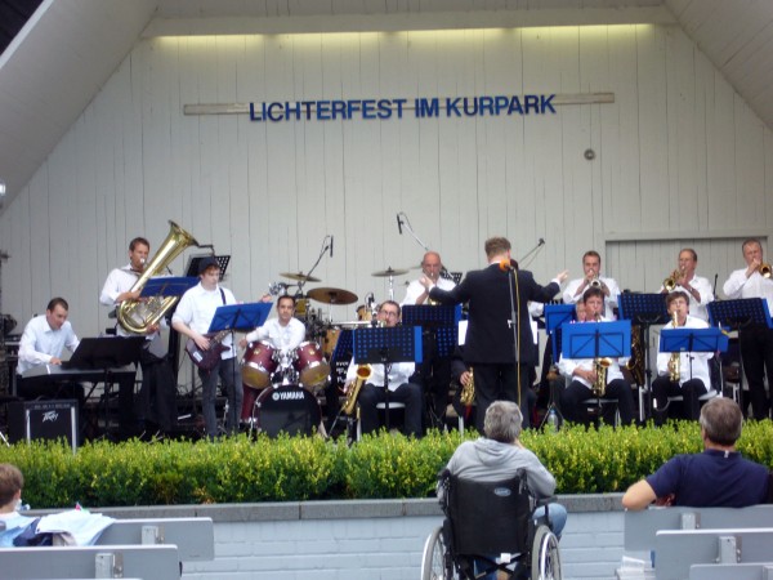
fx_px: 2345
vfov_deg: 14.1
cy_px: 290
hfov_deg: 18.7
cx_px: 386
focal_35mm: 105
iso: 80
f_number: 5
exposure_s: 1/40
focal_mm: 17.4
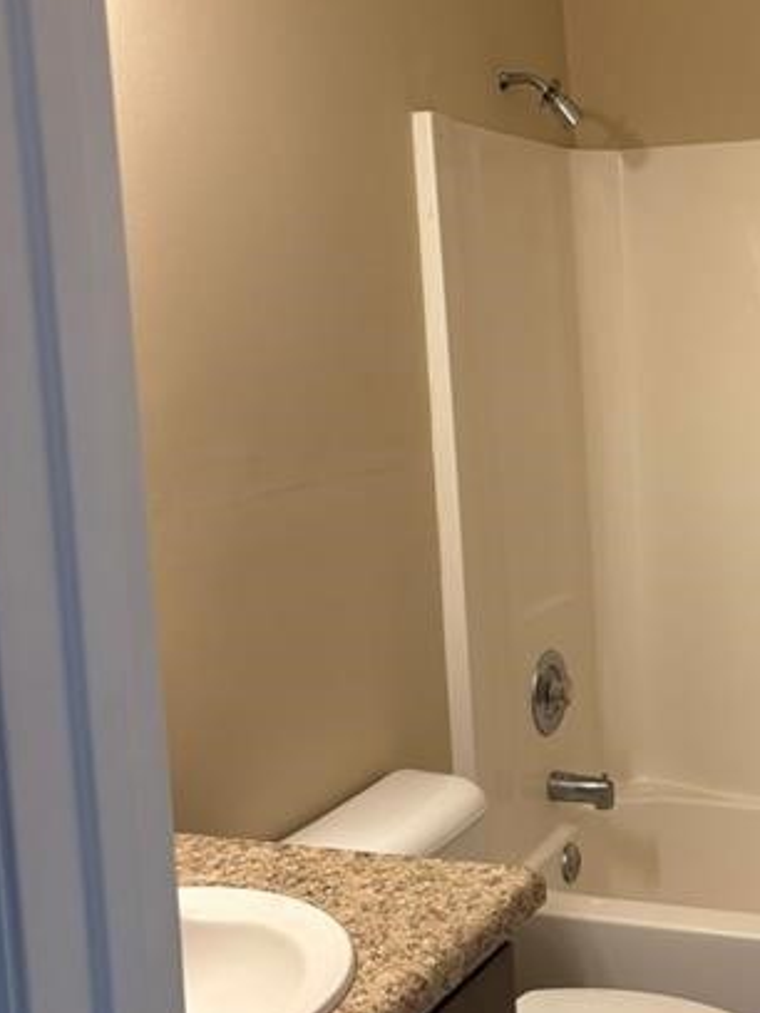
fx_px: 1434
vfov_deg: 38.9
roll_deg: +0.8
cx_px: 683
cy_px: 492
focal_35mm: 49
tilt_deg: -6.5
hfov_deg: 28.5
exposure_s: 1/60
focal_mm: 5.96
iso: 125
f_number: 1.6
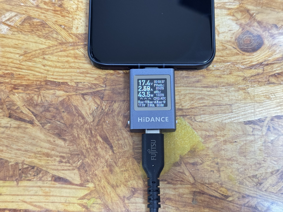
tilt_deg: -75.6
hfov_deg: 39.7
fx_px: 392
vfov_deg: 30.3
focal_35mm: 48
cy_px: 106
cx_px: 142
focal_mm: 6.76
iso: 500
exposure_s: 1/38
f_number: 1.78
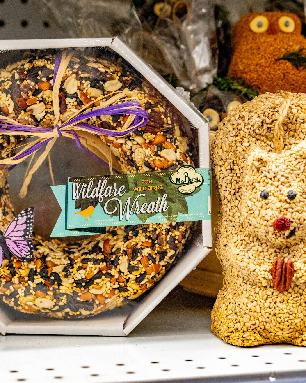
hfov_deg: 14.0
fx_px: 1234
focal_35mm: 109
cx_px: 53
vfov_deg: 17.6
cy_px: 192
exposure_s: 1/250
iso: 5000
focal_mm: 77
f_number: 4.5
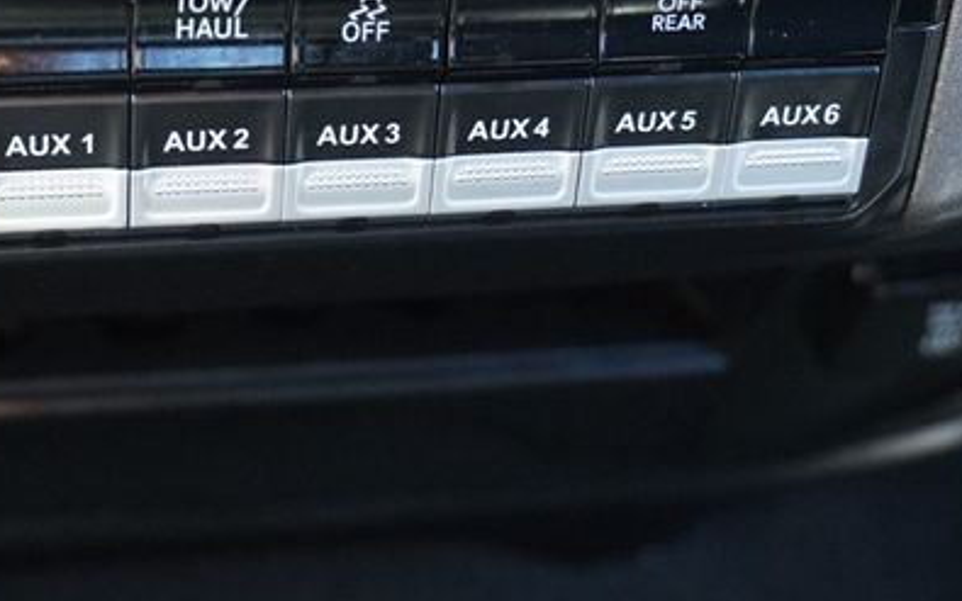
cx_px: 239
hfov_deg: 26.5
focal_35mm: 77
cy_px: 165
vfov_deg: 16.9
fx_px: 2014
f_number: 5
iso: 1600
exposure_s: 1/60
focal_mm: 31
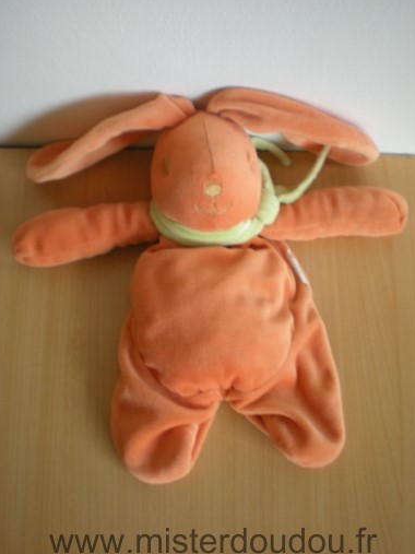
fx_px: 624
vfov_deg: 47.9
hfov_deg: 36.8
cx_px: 212
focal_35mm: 39
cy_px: 279
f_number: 3.1
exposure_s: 1/15
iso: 200
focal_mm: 6.3
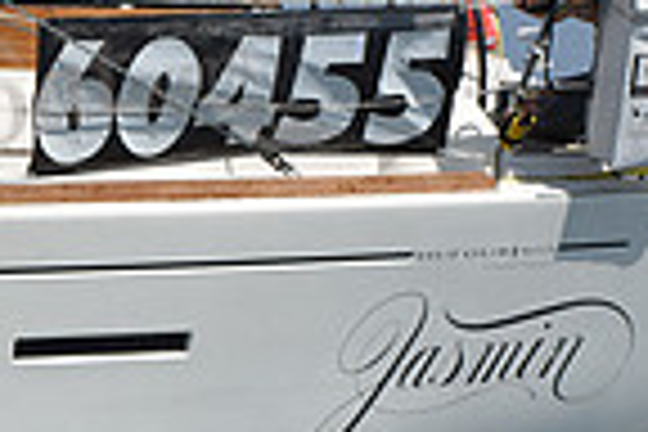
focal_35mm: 370
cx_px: -612
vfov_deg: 3.7
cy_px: -43
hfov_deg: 5.5
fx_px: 6659
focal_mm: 92
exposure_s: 1/1600
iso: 250
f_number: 9
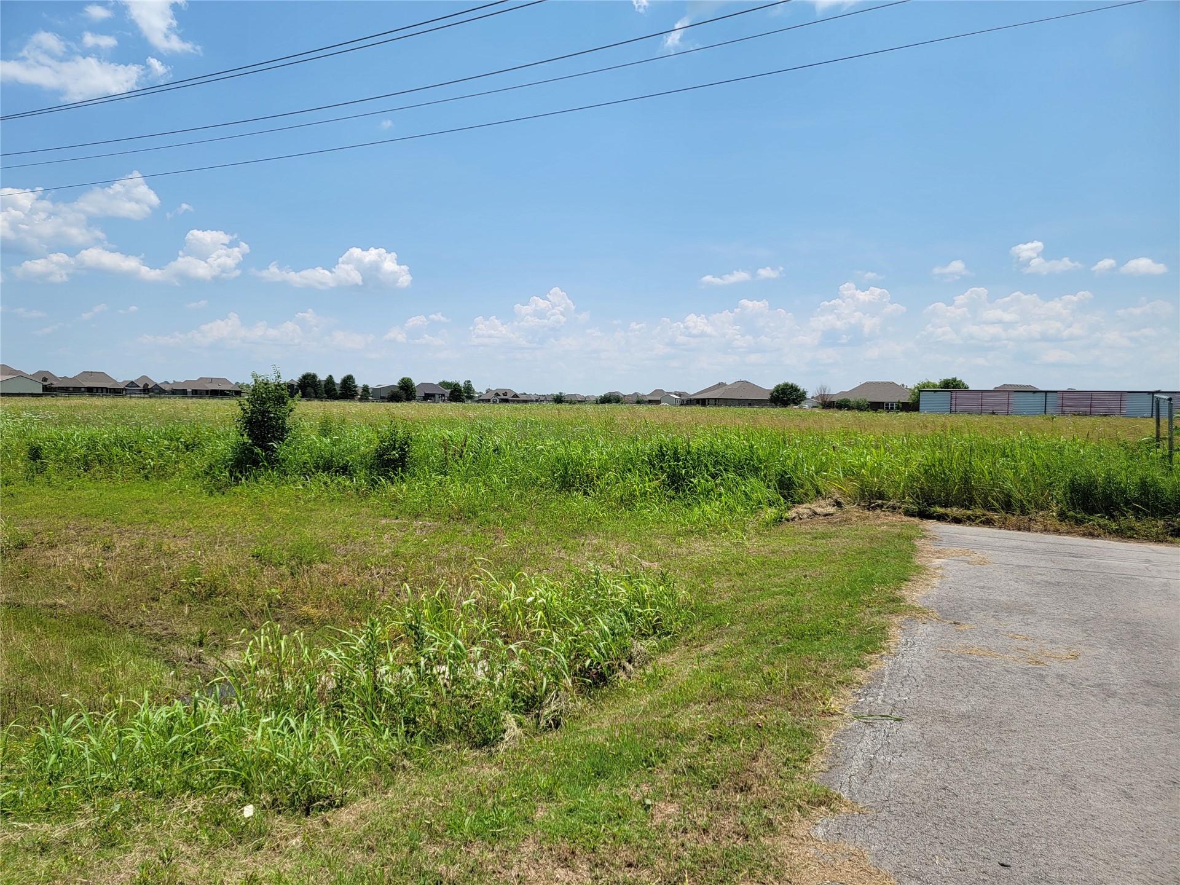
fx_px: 818
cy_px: 442
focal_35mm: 24
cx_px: 590
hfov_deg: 71.6
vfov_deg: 56.8
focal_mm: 6.7
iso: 16
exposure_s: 1/1681
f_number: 1.8
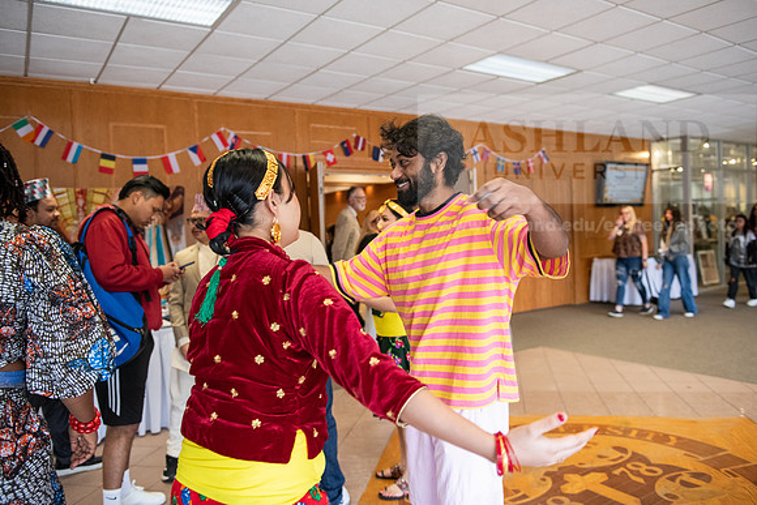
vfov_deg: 46.4
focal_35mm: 28
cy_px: 252
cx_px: 378
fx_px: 589
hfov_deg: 65.5
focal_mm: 28
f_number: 3.2
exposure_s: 1/200
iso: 2000
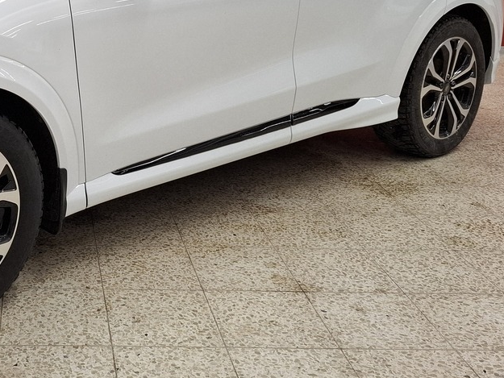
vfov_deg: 26.6
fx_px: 772
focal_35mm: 53
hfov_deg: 34.1
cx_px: 48
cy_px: 35
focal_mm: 5.54
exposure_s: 1/120
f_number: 1.8
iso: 125
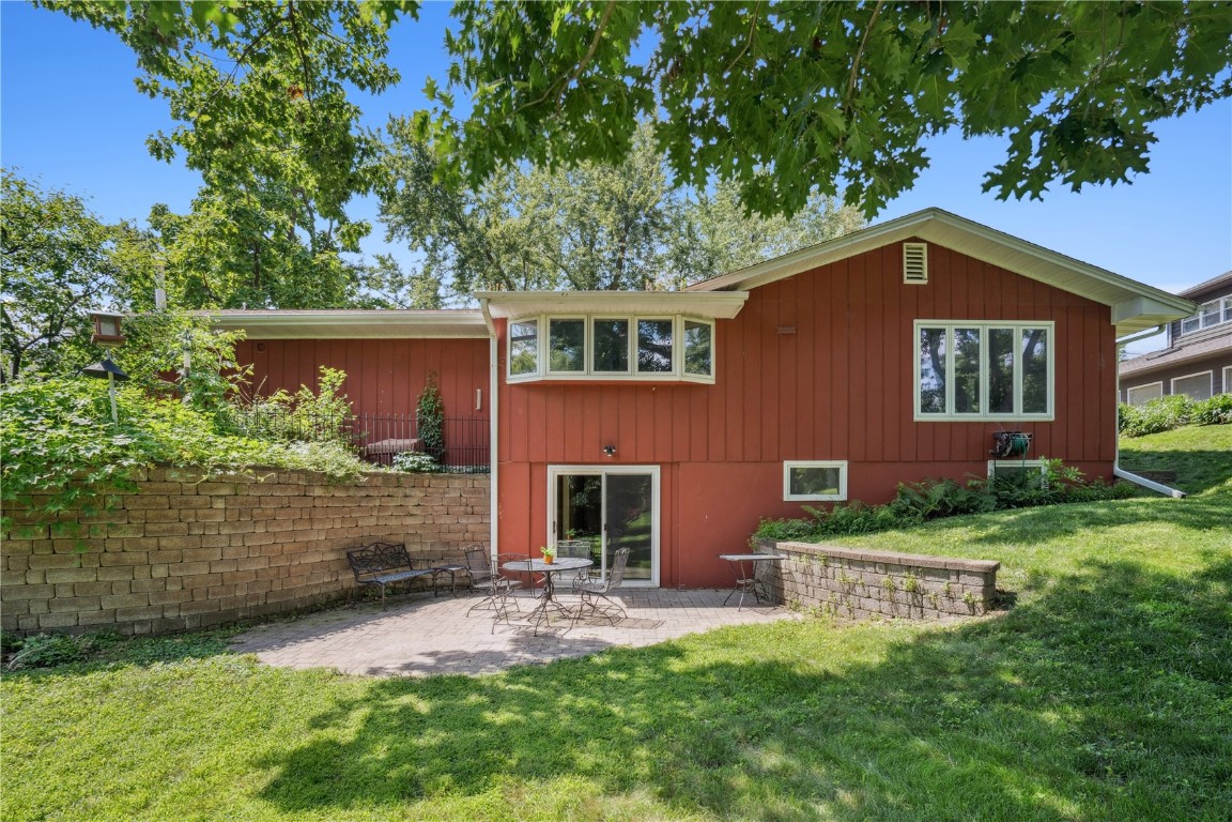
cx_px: 616
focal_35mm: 16
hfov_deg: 96.7
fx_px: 548
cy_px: 411
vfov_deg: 73.7
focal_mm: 16
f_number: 9
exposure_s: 1/400
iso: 400
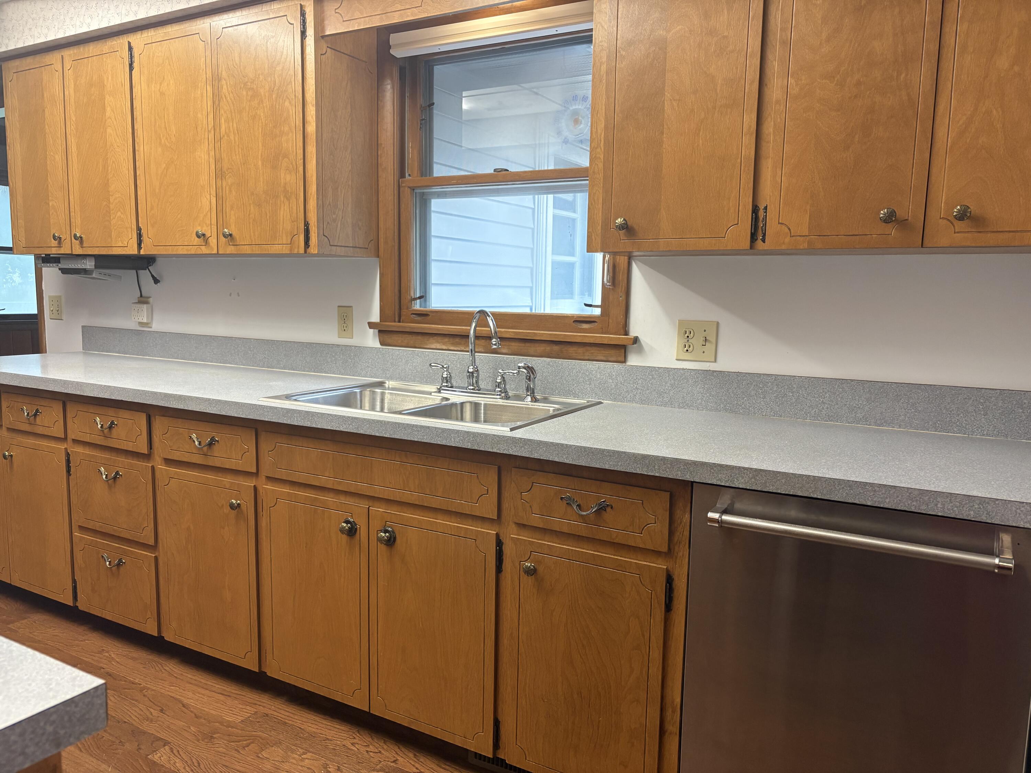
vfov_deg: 53.1
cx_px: 516
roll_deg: -0.4
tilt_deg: -6.5
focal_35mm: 26
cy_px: 386
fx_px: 774
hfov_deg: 67.3
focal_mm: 5.96
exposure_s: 1/60
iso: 200
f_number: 1.6
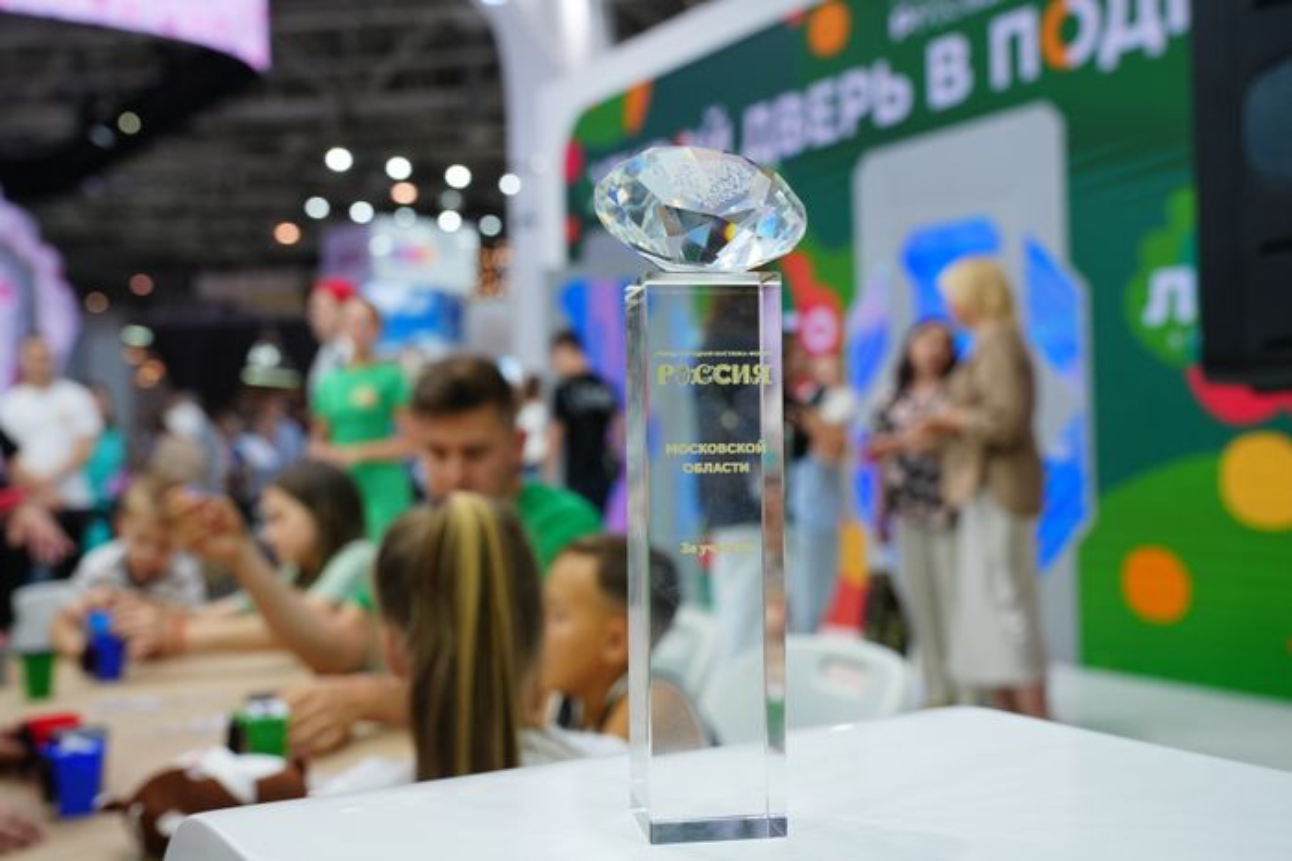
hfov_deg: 49.6
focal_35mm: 39
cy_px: 430
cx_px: 646
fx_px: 1400
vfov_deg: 34.2
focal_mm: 39
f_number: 5
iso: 1000
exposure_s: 1/250
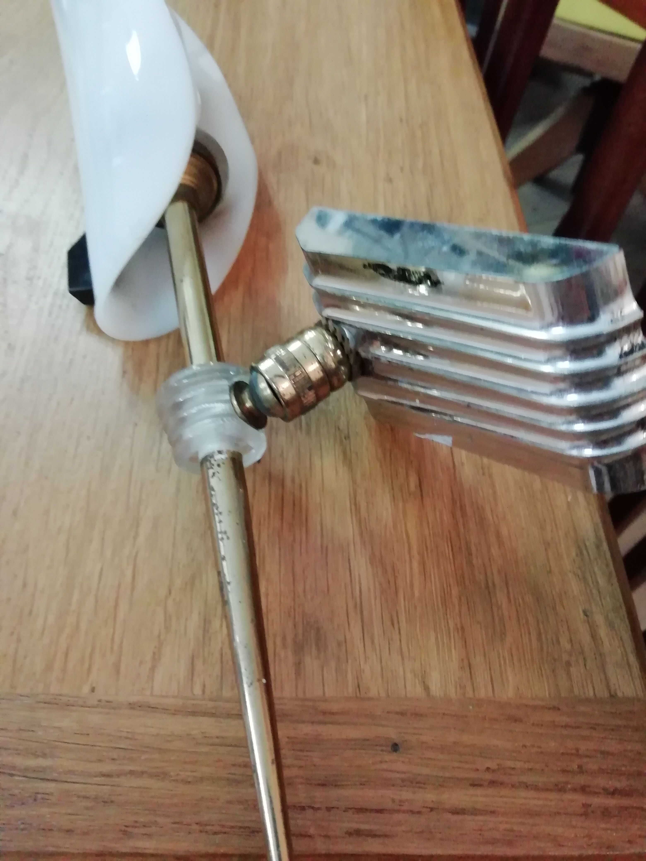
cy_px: 430
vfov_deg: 67.3
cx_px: 323
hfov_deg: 53.1
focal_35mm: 26
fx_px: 647
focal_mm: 3.46
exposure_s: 1/16.7
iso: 500
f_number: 2.2
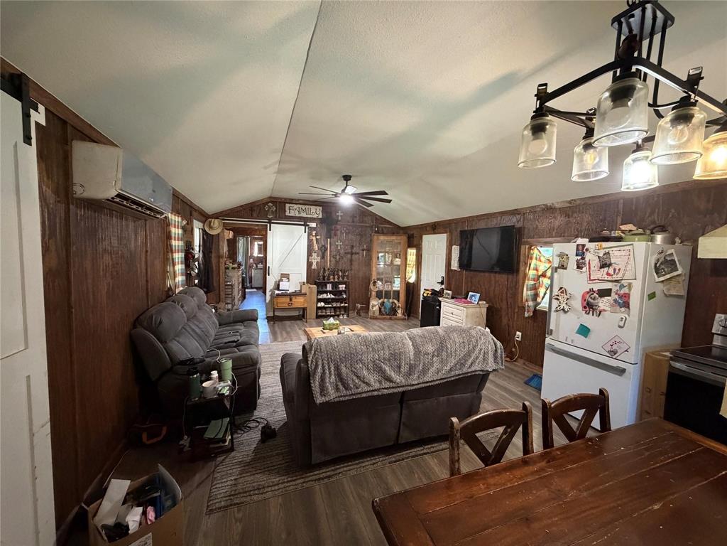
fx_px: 294
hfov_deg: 102.1
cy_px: 273
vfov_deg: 85.7
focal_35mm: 14
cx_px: 364
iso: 1000
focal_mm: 2.22
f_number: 2.2
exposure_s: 1/40
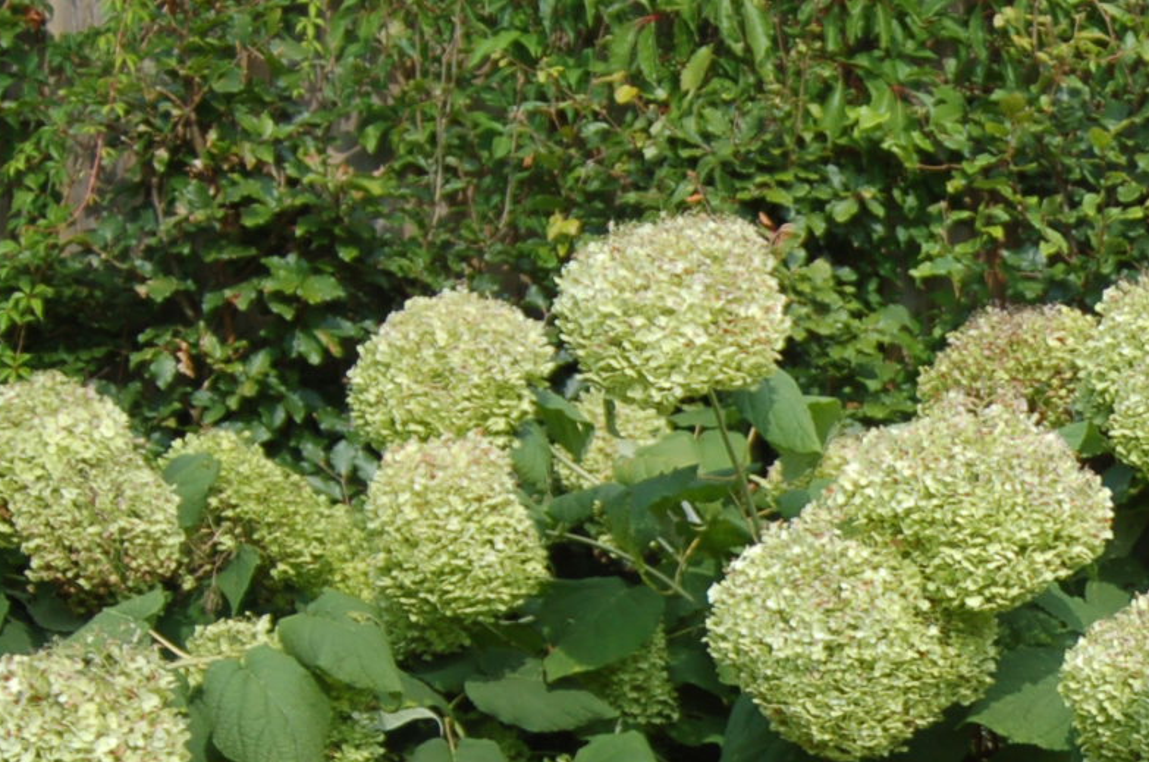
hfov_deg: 15.9
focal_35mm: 121
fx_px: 3855
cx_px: 1563
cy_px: 758
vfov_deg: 11.2
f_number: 3.3
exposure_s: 1/800
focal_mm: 28
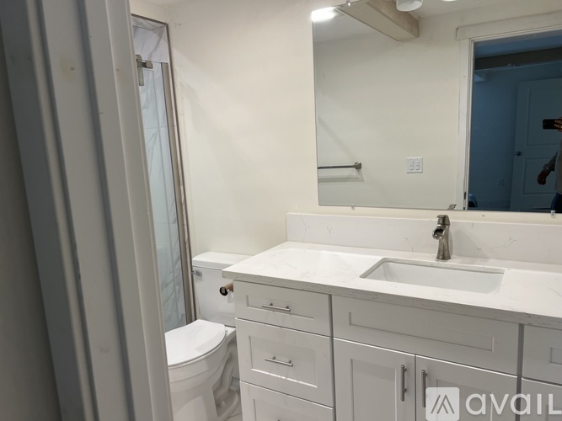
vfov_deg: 53.0
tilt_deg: -12.0
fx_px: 422
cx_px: 281
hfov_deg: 67.3
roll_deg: +3.2
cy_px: 210
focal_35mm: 26
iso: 40
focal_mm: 5.7
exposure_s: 1/120
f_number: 1.5
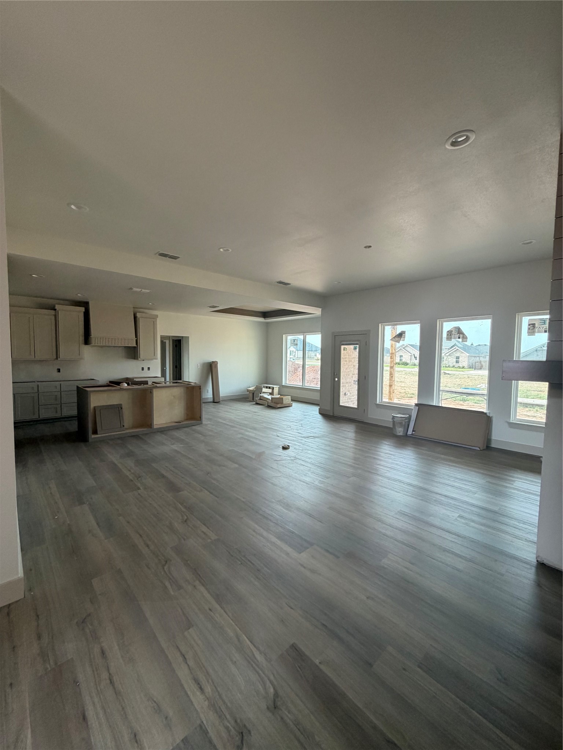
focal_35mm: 14
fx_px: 304
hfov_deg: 85.7
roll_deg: -0.2
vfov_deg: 102.1
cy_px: 375
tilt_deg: -4.2
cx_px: 282
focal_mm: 2.22
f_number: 2.2
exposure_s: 1/121
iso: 200
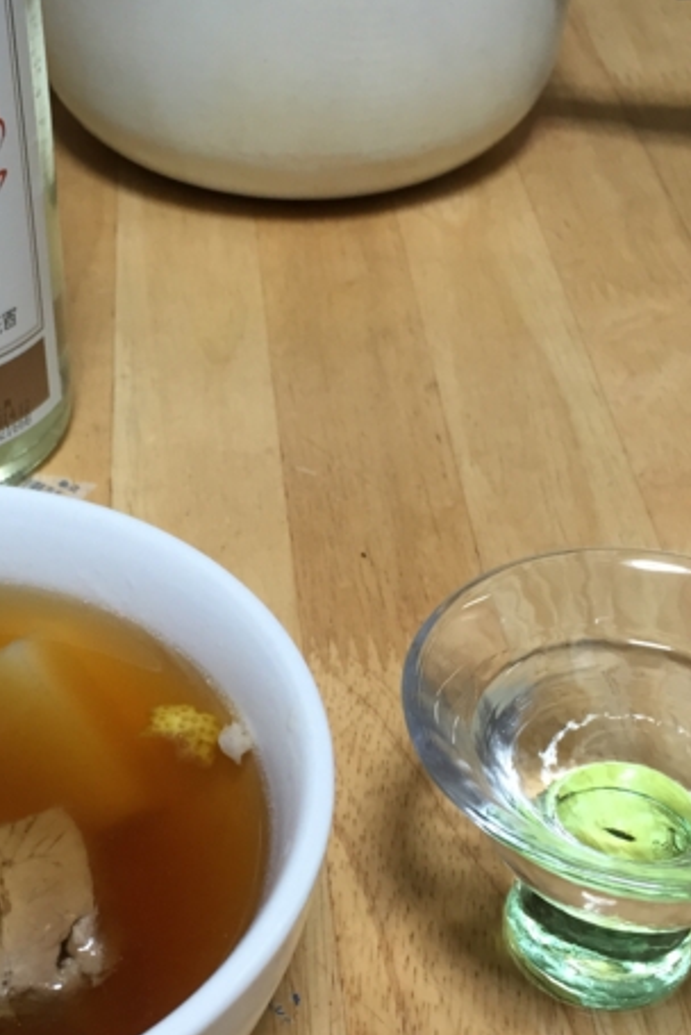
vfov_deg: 37.3
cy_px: 623
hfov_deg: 25.4
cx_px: 218
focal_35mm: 53
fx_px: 1524
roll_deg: +1.1
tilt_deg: -42.1
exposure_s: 1/33
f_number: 2.2
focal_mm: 4.15
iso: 80
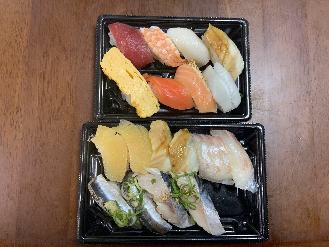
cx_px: 164
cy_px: 124
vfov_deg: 48.2
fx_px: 276
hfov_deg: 61.7
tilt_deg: -82.2
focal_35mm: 29
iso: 125
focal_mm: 3
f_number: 1.8
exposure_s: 1/60
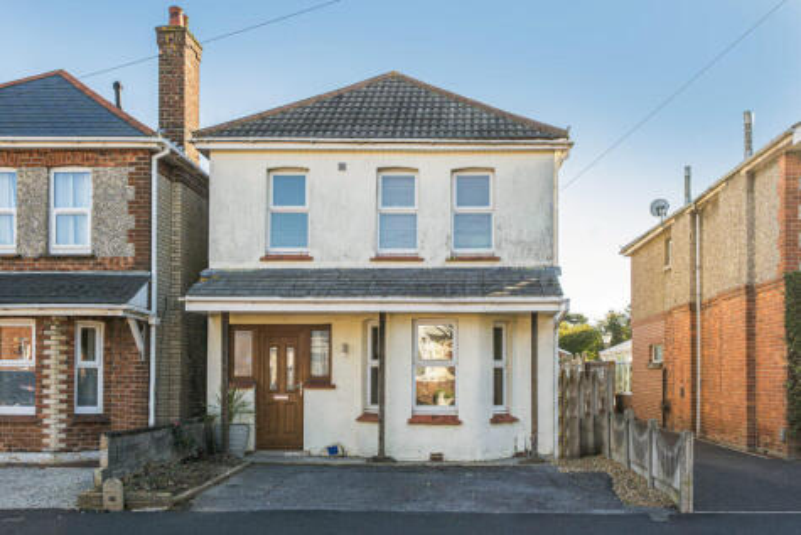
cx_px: 400
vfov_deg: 36.9
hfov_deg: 53.1
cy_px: 268
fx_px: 801
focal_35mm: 36
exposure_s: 1/320
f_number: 8
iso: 400
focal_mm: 24
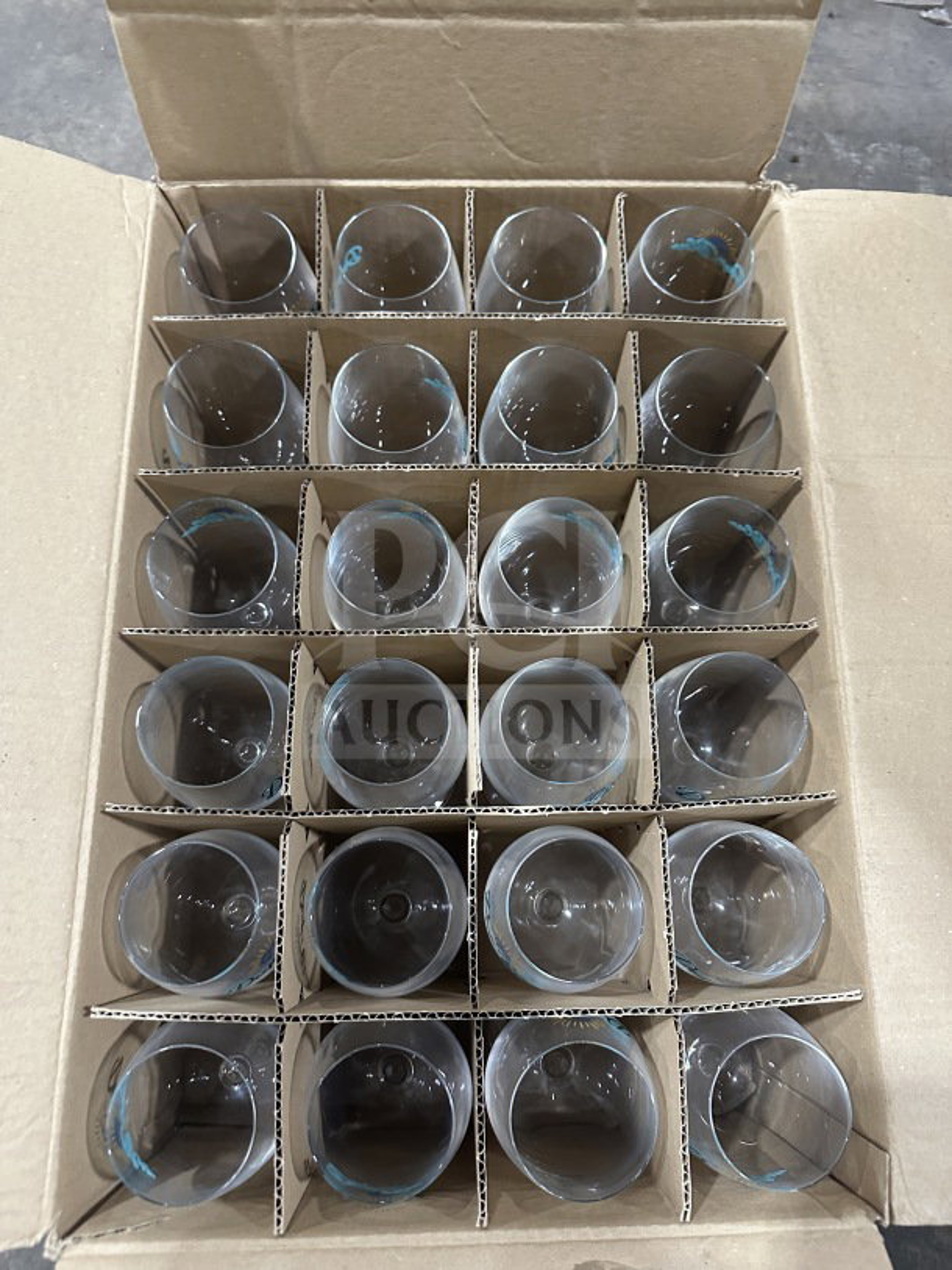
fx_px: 880
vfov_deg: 71.6
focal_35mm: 24
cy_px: 635
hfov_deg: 56.8
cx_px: 476
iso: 500
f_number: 1.78
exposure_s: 1/60
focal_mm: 6.86
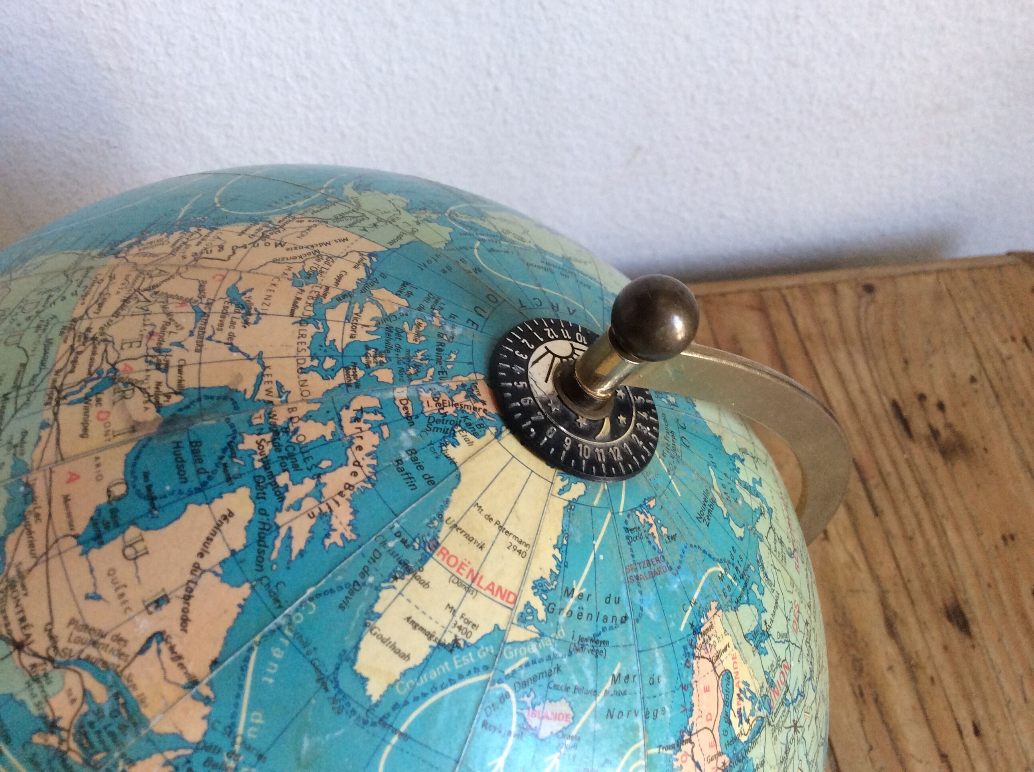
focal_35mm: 32
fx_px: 954
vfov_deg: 44.1
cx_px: 517
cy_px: 386
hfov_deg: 56.9
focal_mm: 3.3
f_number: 2.4
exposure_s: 1/25
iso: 80
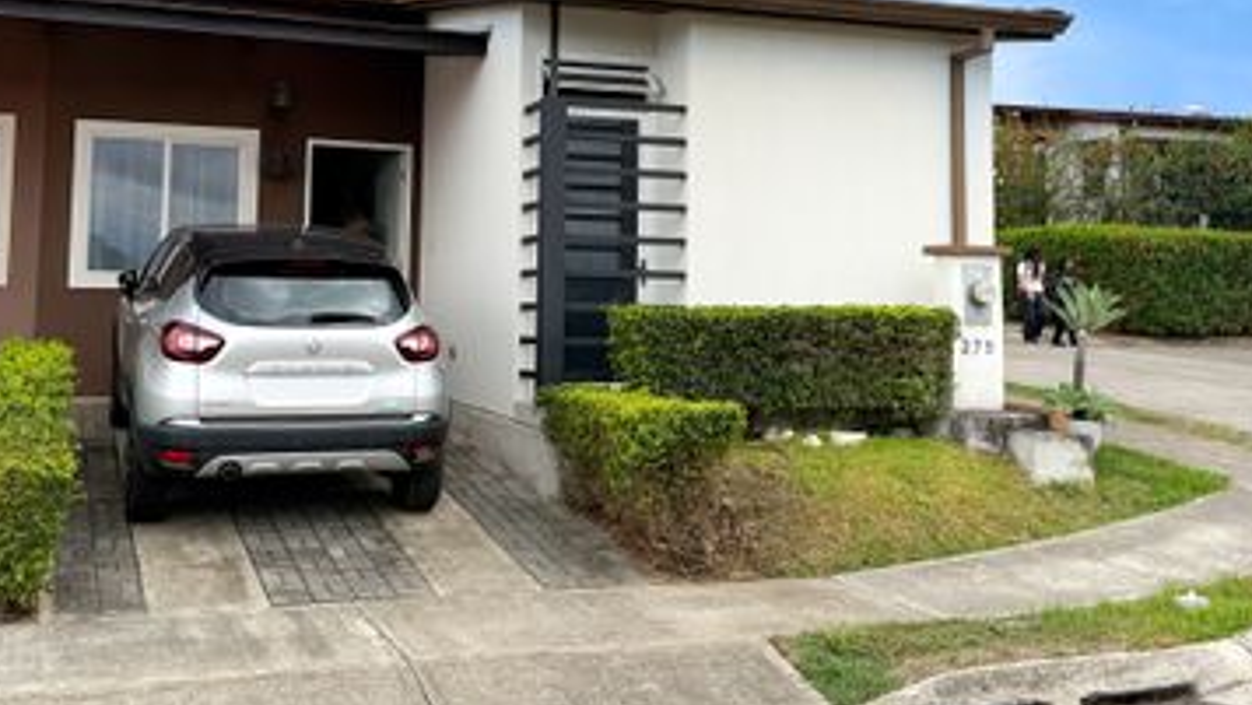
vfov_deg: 26.8
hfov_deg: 46.3
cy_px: 189
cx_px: 579
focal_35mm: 44
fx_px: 1461
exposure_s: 1/1250
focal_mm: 6.76
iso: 80
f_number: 1.8
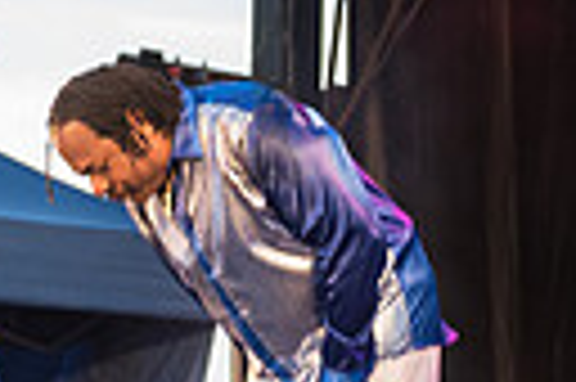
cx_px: 533
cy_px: 142
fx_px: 2956
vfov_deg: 7.4
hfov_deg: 11.1
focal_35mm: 185
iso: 1250
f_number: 3.2
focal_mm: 34
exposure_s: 1/200
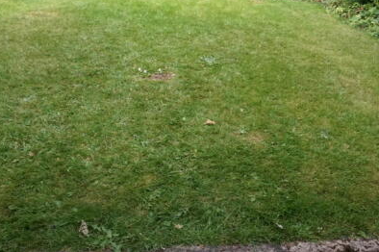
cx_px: 233
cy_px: 43
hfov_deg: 48.1
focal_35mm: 40
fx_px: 421
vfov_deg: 32.2
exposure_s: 1/500
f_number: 11
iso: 2000
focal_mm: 16
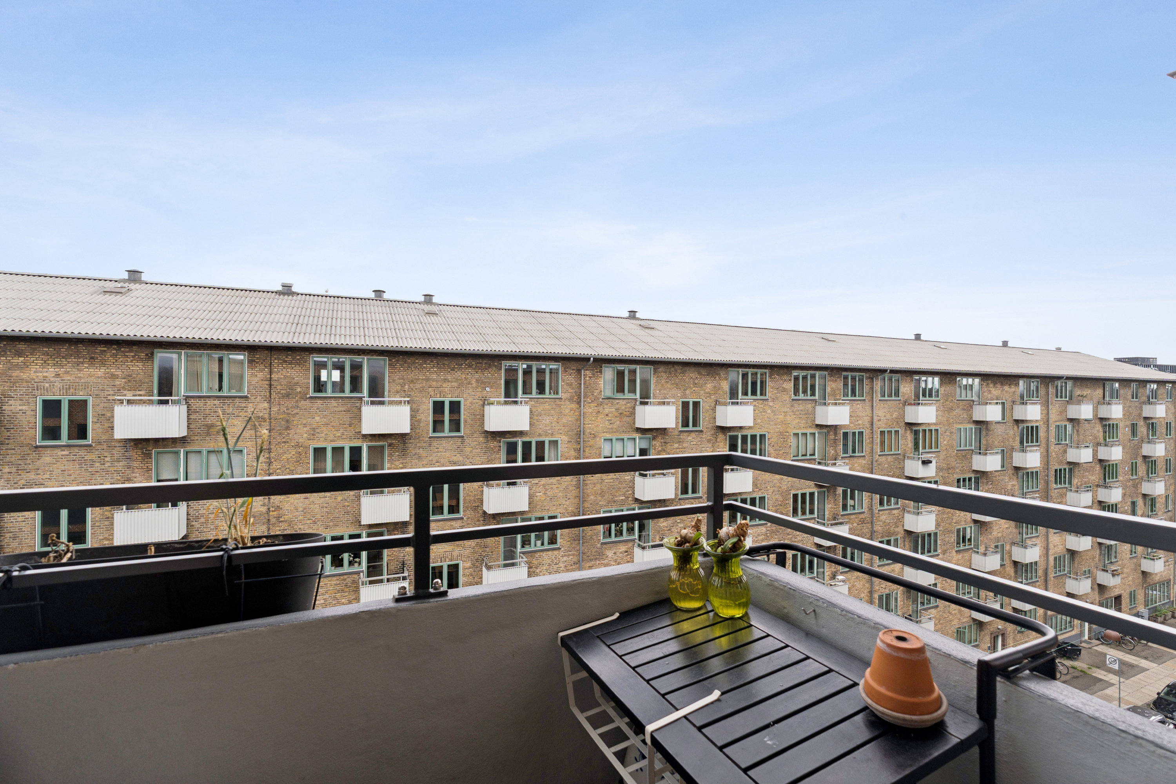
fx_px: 534
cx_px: 588
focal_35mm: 16
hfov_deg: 95.5
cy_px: 392
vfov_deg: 72.6
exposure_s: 1/160
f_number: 5
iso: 100
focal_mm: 10.9
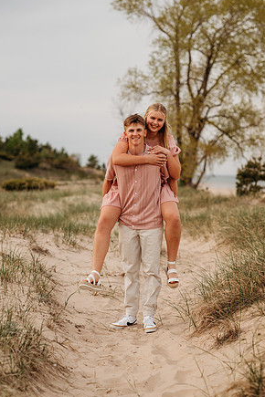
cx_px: 132
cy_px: 199
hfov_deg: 15.5
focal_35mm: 88
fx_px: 972
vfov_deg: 23.1
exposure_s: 1/1600
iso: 200
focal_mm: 85
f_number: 3.2
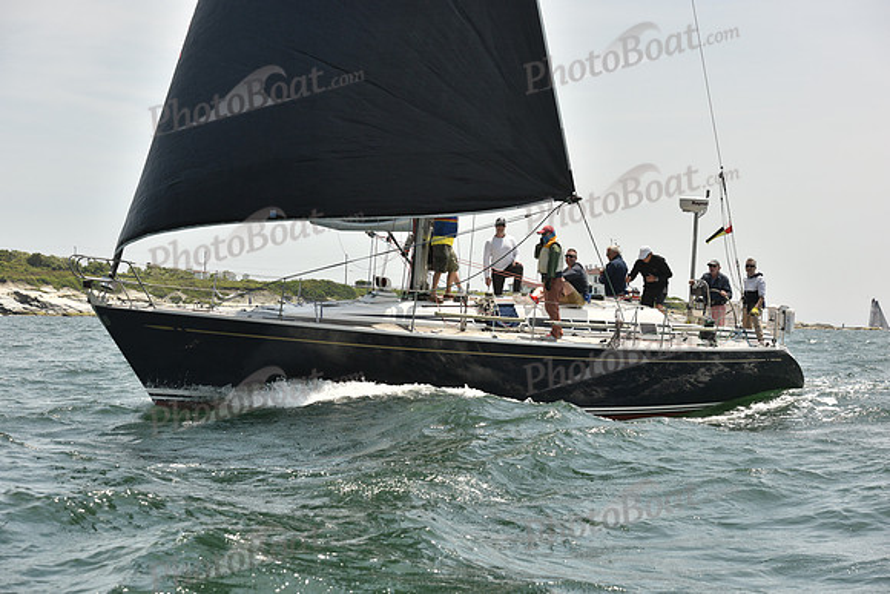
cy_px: 297
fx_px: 1731
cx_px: 445
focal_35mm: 70
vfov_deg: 19.5
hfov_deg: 28.8
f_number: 7.1
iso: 400
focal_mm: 70
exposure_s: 1/1600
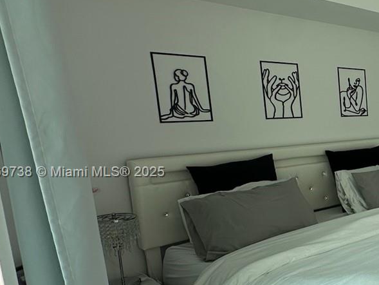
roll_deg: +0.7
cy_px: 173
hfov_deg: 35.9
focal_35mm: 38
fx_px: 416
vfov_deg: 37.6
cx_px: 474
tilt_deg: -9.0
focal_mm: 2.22
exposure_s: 1/154
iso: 40
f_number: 2.2
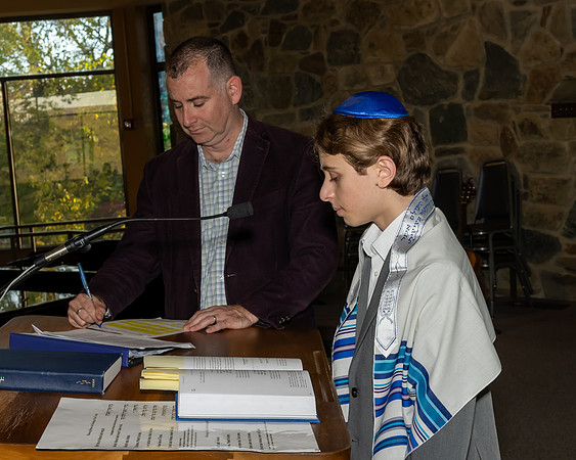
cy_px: 230
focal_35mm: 59
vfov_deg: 26.0
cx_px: 288
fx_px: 998
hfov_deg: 32.2
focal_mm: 35
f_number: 8
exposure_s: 1/200
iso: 640
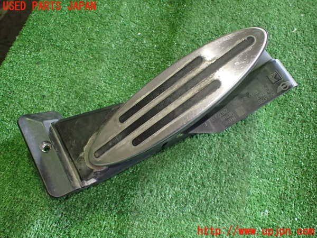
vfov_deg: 46.8
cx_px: 158
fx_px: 275
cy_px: 119
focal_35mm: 30
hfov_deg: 60.0
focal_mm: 5.4
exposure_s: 1/80
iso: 800
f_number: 2.3
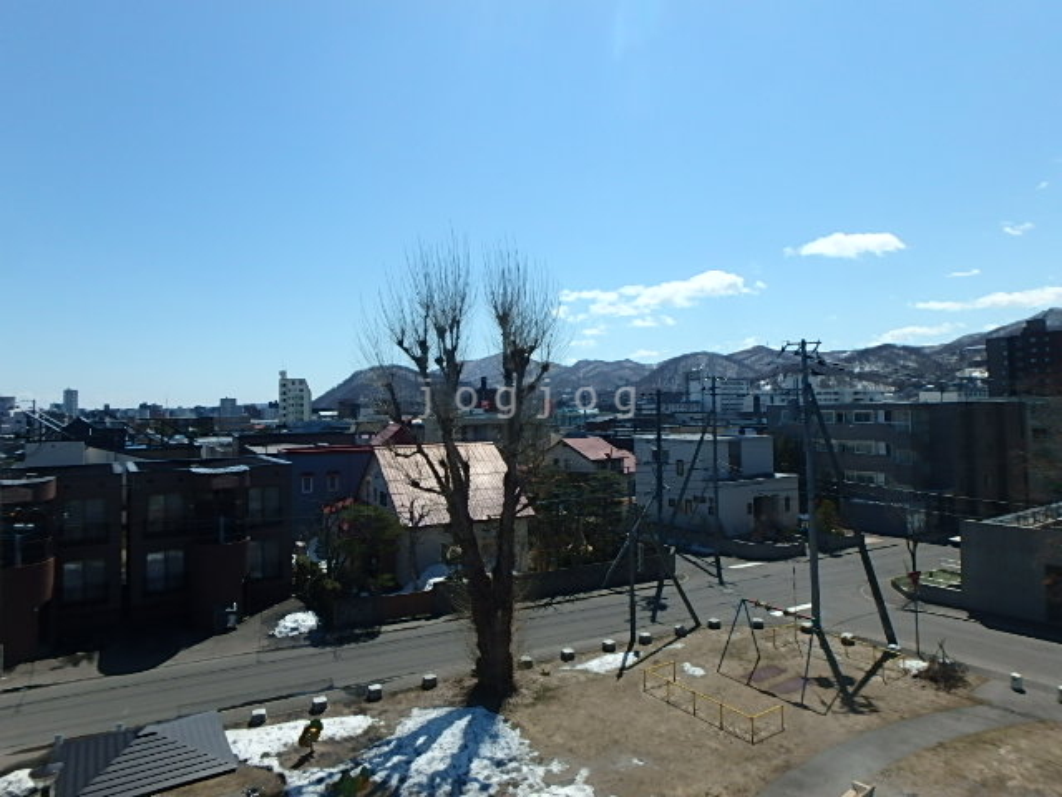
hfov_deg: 79.0
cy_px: 398
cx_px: 531
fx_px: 644
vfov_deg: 63.4
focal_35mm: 21
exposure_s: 1/640
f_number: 6
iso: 125
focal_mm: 3.7
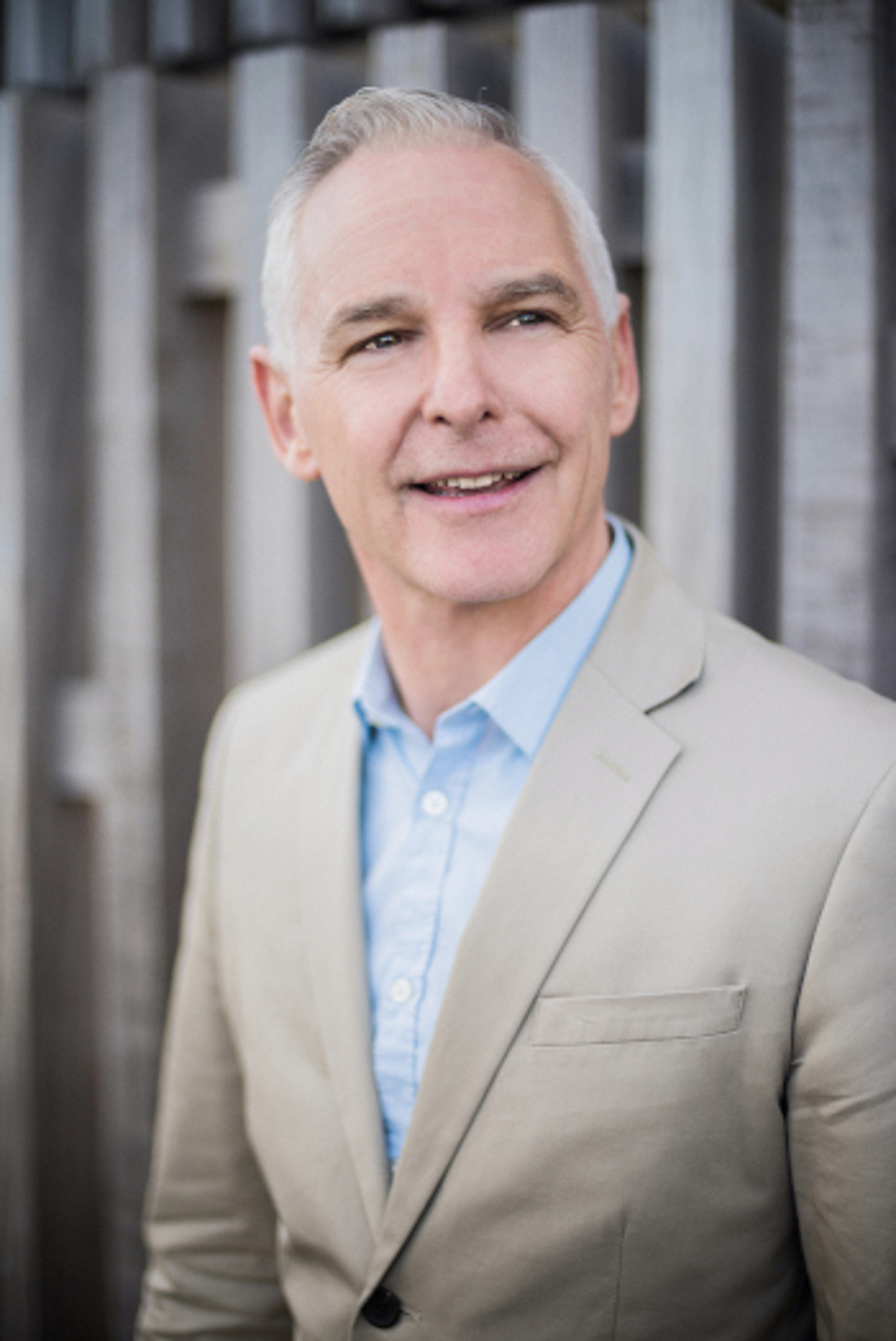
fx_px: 1864
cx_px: 448
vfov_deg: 39.6
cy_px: 670
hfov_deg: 27.0
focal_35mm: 50
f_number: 1.4
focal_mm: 50
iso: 250
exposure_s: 1/3200
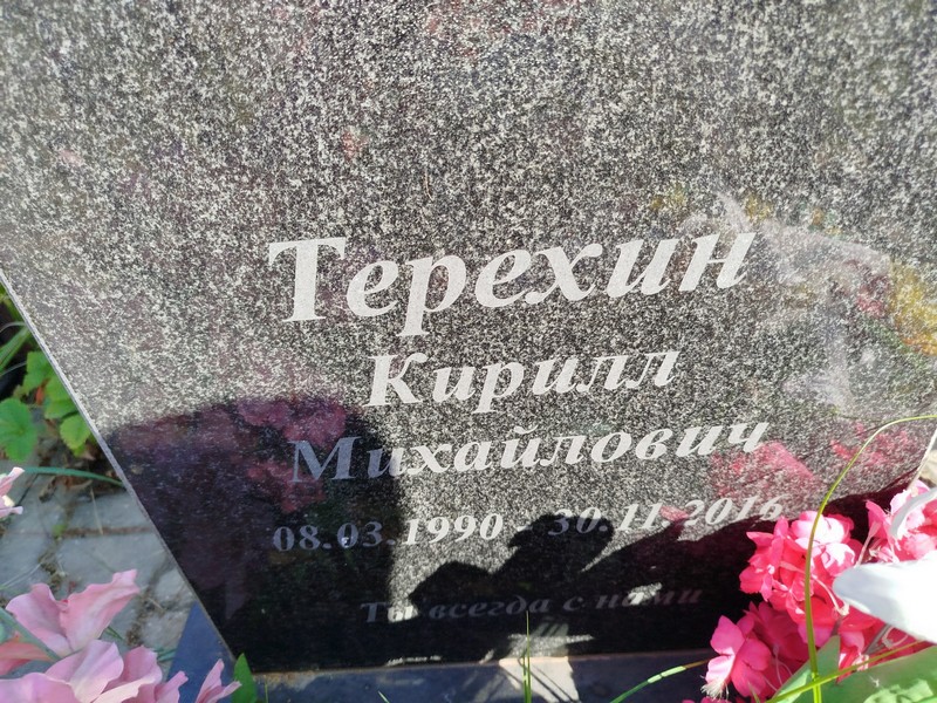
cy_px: 352
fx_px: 650
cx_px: 468
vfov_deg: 56.8
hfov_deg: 71.6
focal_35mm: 24
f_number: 1.7
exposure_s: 1/312
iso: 50
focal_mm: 5.31
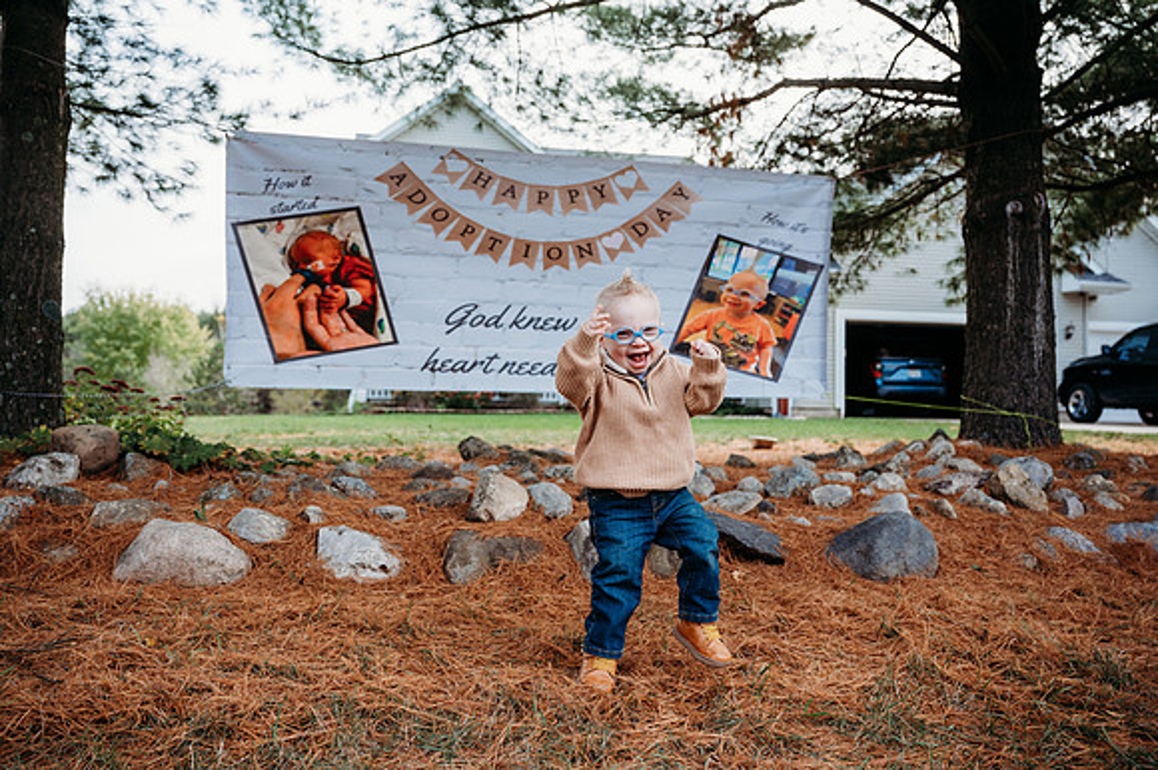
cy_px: 385
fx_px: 1029
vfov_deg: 41.1
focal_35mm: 32
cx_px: 579
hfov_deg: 58.7
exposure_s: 1/320
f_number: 4
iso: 200
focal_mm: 32
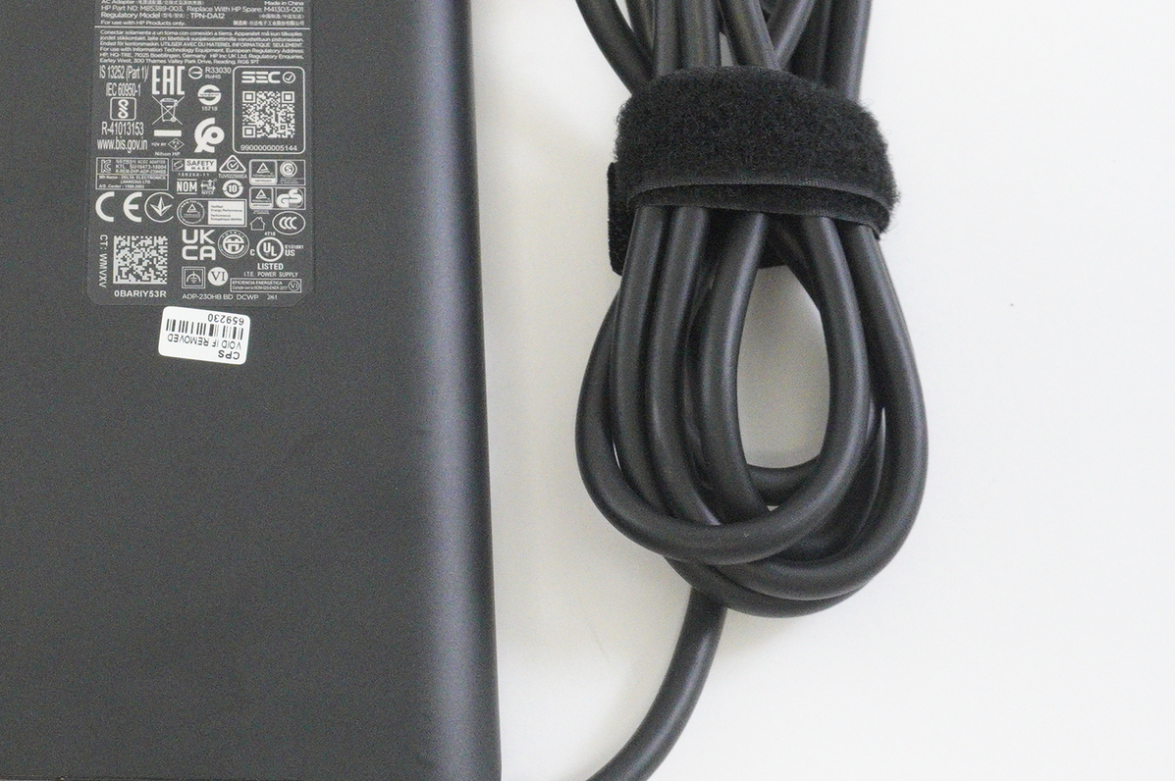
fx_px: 2349
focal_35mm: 72
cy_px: 284
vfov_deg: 18.8
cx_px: 124
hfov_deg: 27.1
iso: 5000
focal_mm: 23
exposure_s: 1/125
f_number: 6.3
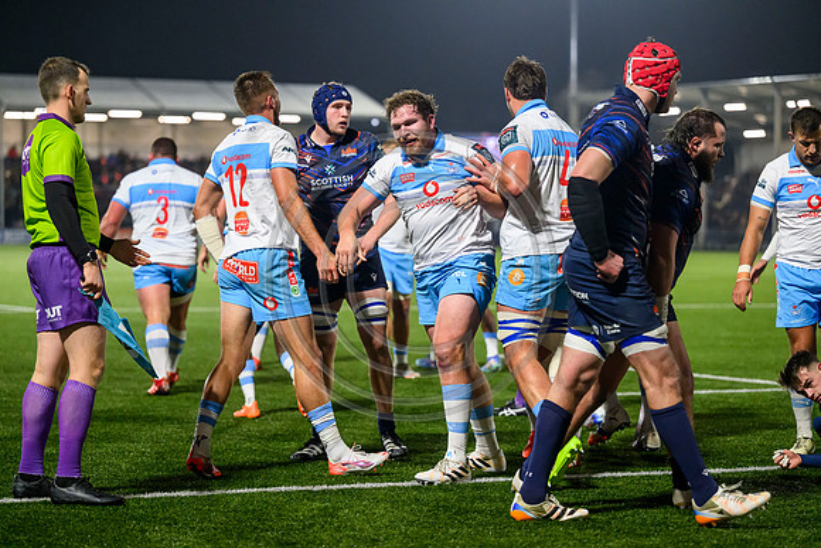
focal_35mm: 115
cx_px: 410
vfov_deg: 11.9
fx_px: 2623
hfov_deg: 17.8
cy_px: 274
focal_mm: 115
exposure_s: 1/1250
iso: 6400
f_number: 3.2
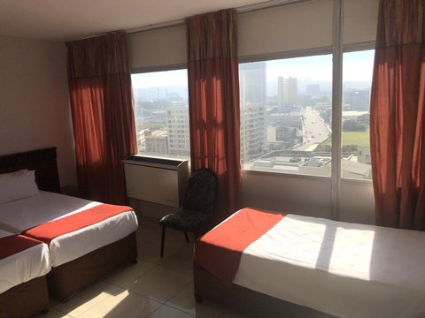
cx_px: 212
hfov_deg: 63.4
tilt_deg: -9.9
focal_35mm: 28
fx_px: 344
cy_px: 159
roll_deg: +4.0
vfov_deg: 49.7
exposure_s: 1/3205
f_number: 1.8
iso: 20
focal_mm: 3.99
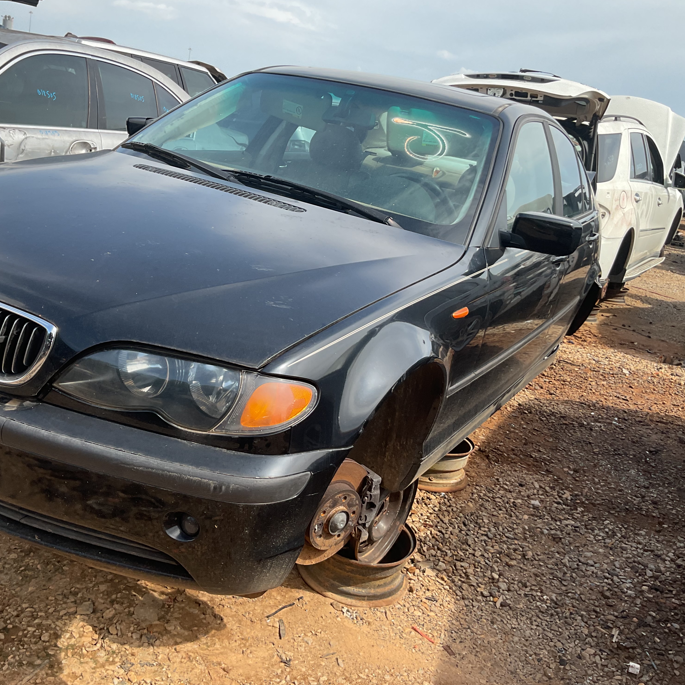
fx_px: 784
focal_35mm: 35
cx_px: 263
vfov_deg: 47.2
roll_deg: -9.1
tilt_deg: -15.2
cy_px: 337
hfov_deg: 46.9
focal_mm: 3
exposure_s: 1/816
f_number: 1.8
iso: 16
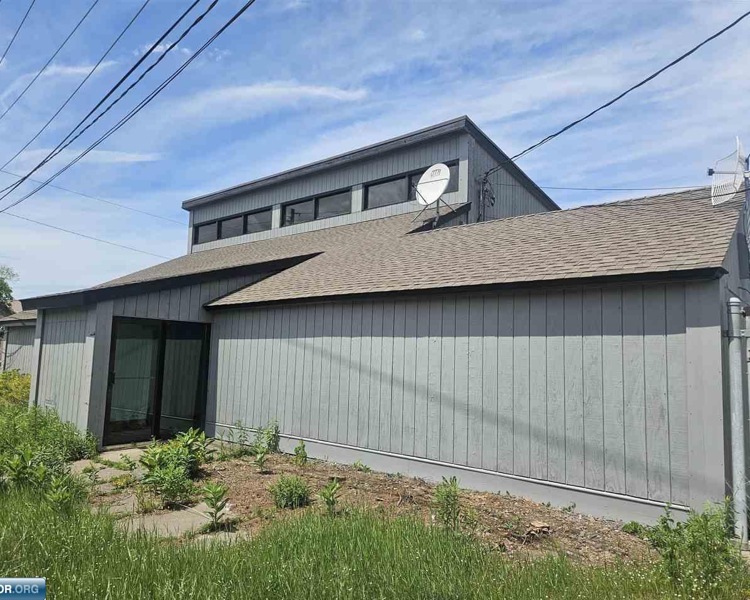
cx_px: 362
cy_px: 300
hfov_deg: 70.3
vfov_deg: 58.8
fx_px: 533
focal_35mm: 24
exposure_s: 1/2265
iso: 25
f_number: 1.8
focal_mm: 5.4
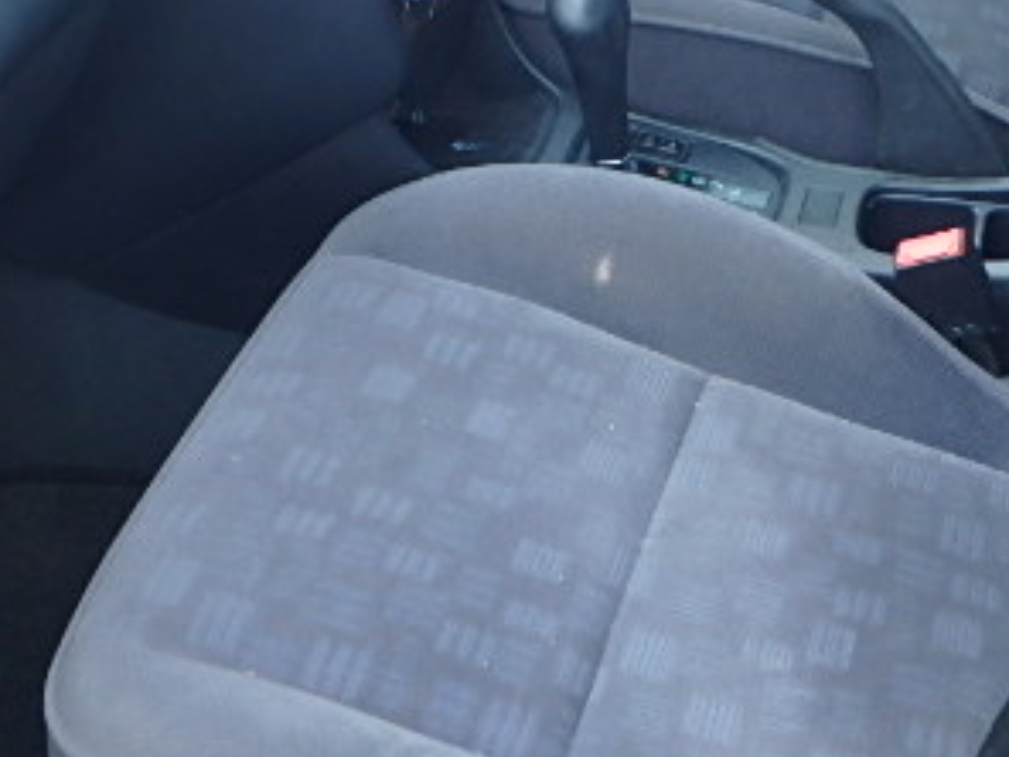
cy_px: 51
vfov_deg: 21.4
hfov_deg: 28.6
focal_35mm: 67
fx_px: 1953
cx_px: 723
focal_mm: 5.6
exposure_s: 1/60
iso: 200
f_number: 4.7
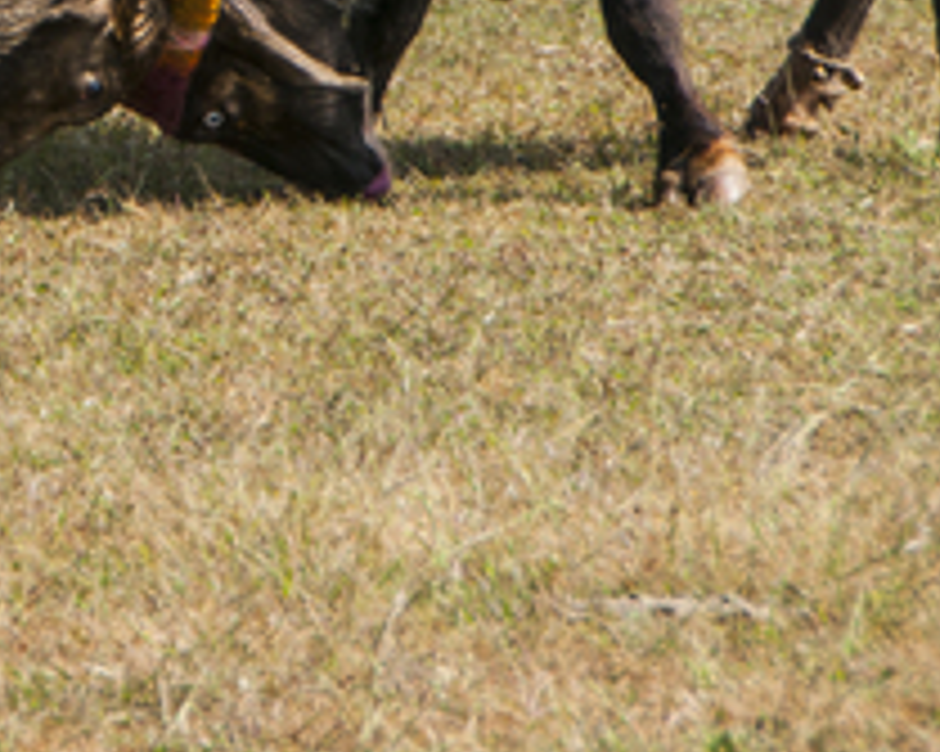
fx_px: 14858
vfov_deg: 2.9
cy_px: -86
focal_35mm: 534
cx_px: -29
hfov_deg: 3.6
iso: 200
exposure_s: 1/640
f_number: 5.6
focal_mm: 135
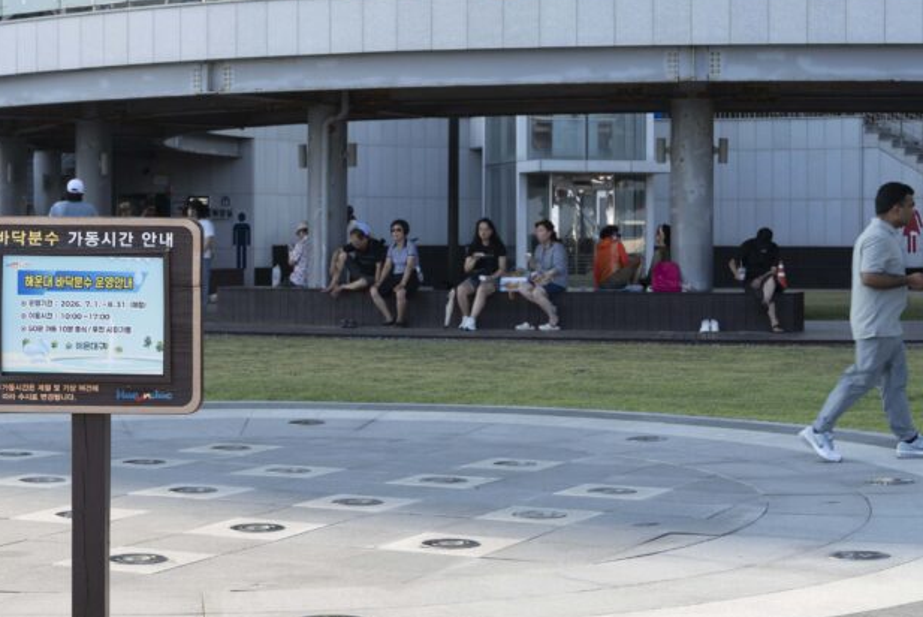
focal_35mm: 73
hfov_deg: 27.7
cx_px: 398
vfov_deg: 18.7
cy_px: 228
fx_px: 1872
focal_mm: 44
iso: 100
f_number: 7.1
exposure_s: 1/80
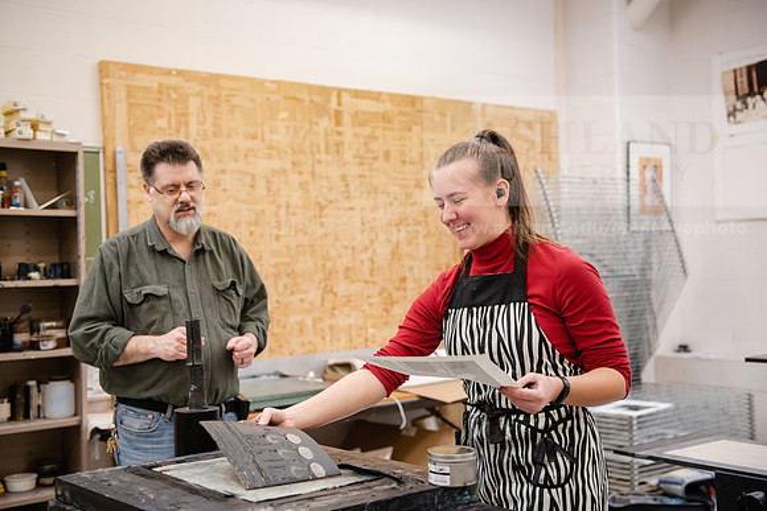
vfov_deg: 28.1
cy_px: 256
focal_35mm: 48
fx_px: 1023
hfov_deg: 41.1
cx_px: 384
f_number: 3.2
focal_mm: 48
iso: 640
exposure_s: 1/200
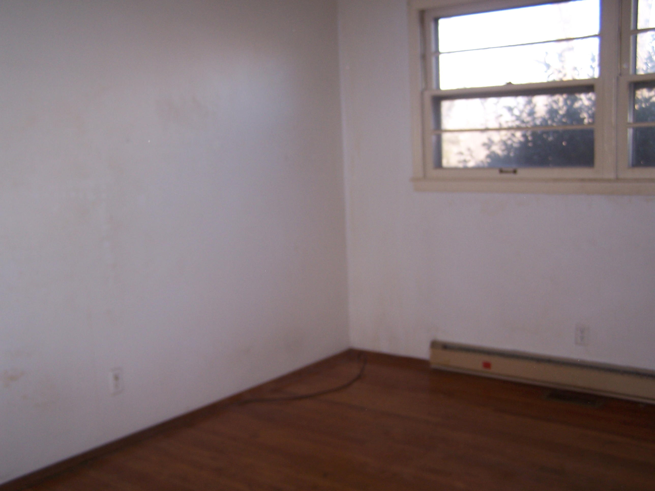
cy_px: 246
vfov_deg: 37.7
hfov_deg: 49.0
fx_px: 719
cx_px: 328
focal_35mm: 38
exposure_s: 1/60
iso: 80
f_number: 2.8
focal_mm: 6.3
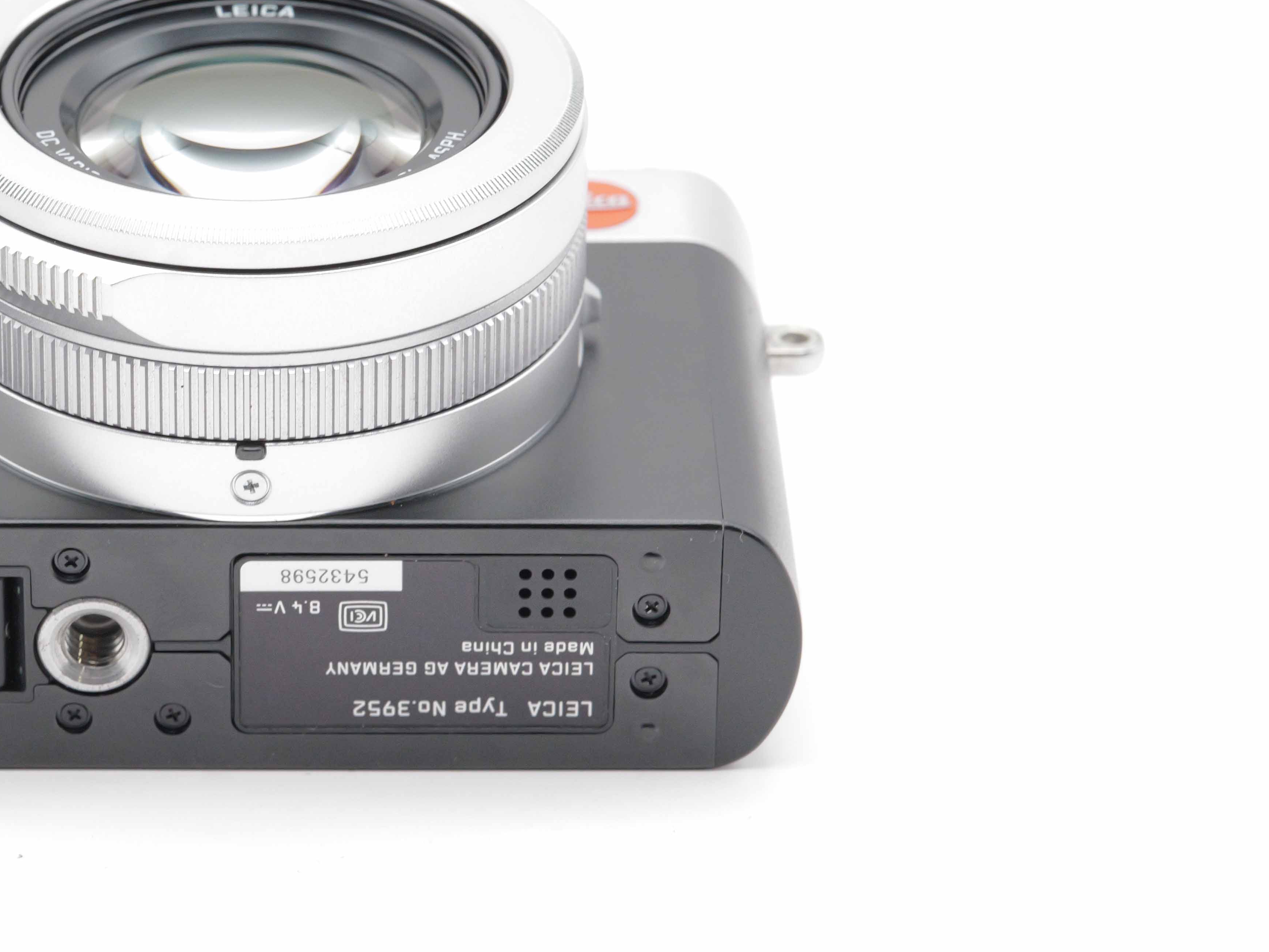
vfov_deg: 9.9
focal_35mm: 150
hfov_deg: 13.1
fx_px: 5499
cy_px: 406
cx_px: 175
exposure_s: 1/100
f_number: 13
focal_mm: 90
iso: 3200
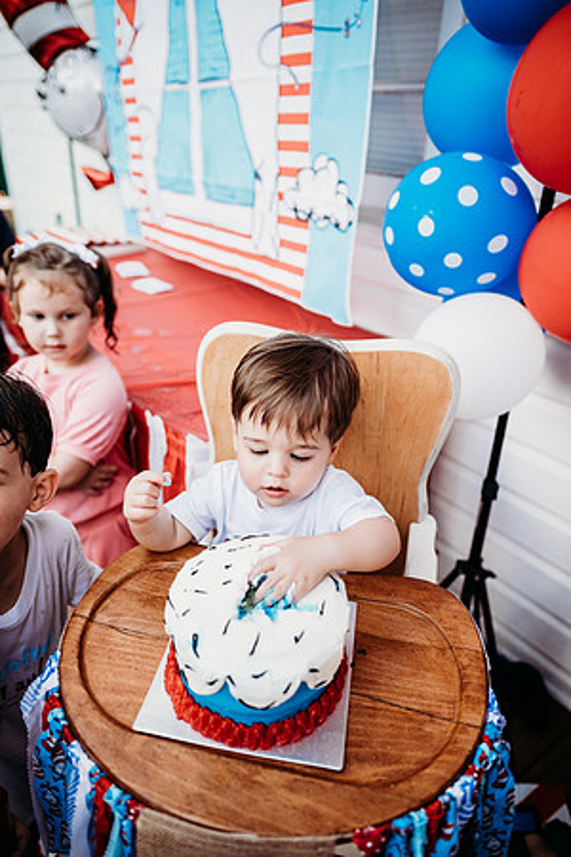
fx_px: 571
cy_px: 428
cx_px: 286
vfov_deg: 73.7
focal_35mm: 24
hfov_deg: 53.1
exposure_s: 1/200
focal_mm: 24
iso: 400
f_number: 2.5
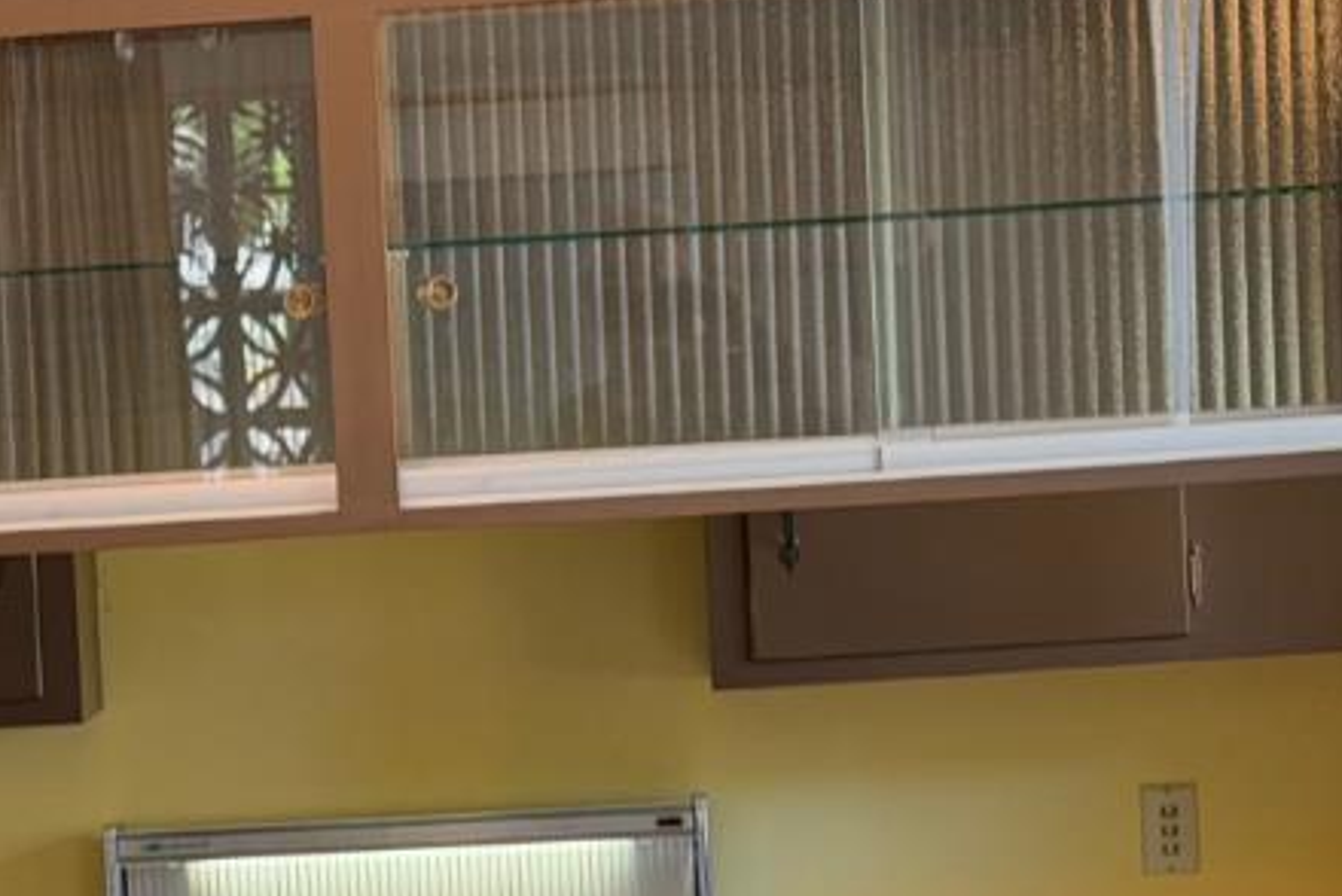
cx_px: -110
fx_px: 6341
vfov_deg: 8.0
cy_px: 962
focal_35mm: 170
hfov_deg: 11.9
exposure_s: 1/60
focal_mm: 6.76
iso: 100
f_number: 1.78
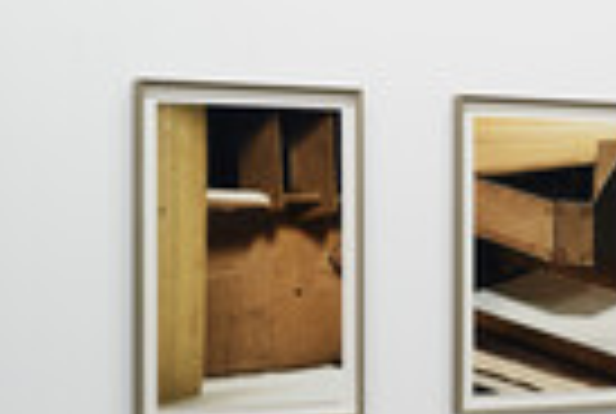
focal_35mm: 131
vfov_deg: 10.5
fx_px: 2246
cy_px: 236
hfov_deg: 14.7
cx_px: 868
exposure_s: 1/1.25
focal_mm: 36
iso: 100
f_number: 13
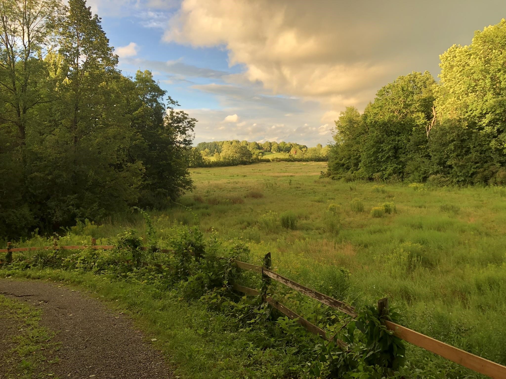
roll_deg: -0.2
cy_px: 190
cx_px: 253
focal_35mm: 28
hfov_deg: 63.4
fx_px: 409
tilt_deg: -4.9
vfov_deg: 49.7
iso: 20
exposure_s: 1/197
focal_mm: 3.99
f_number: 1.8
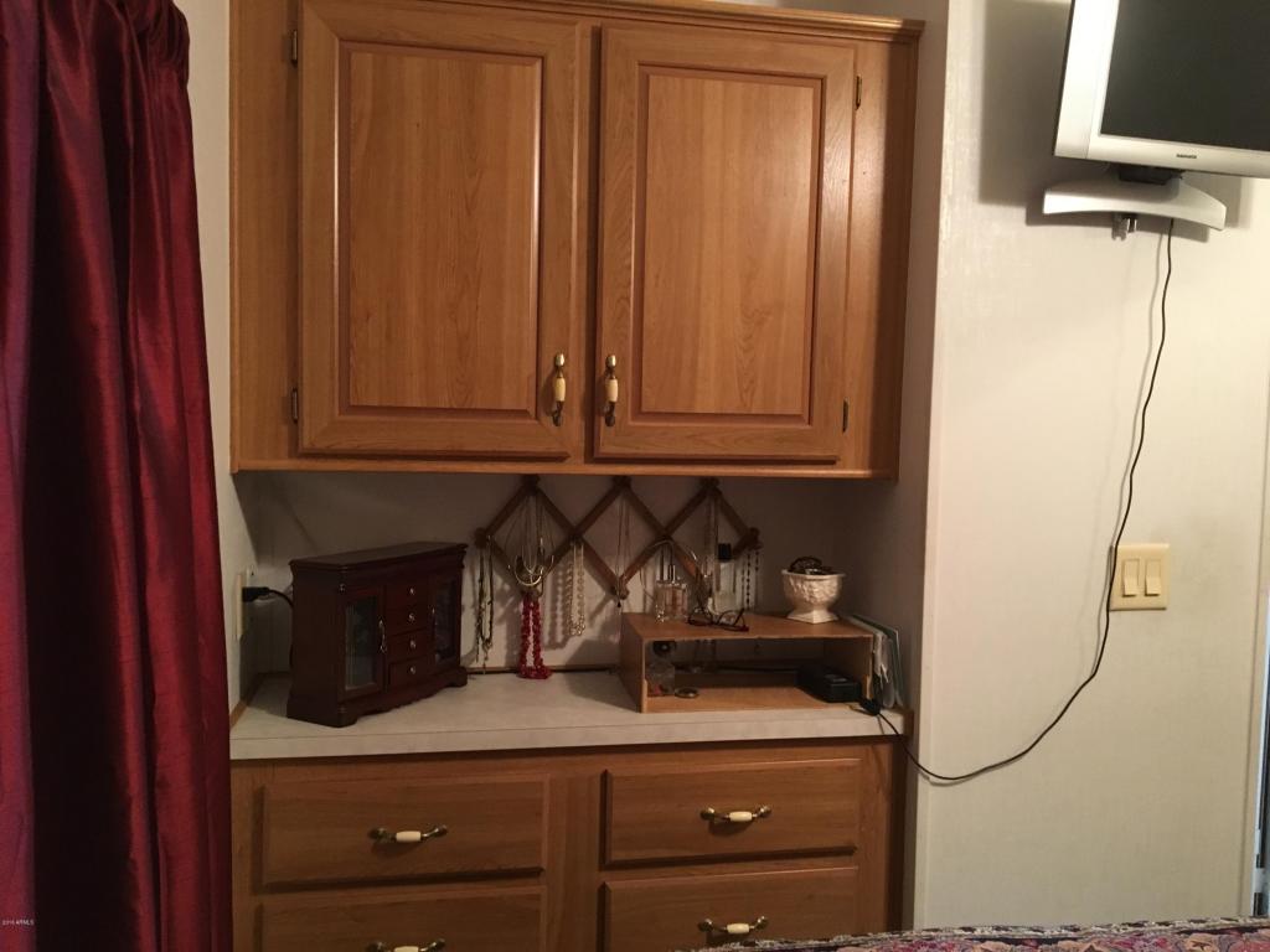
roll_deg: -1.1
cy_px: 476
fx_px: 1064
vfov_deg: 48.2
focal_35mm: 29
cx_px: 635
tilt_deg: -2.2
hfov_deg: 61.7
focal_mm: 4.15
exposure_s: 1/20
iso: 200
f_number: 2.2
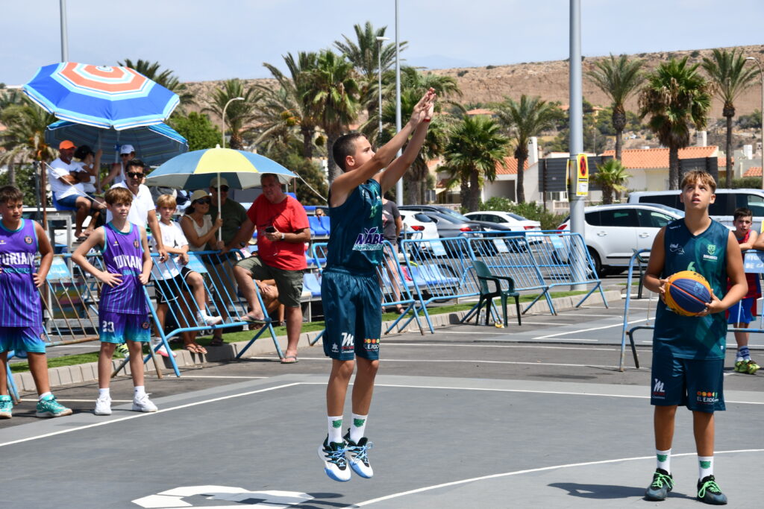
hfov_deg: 18.3
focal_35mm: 112
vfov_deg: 12.2
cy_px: 254
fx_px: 2377
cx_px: 382
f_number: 9
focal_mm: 75
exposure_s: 1/320
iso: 100
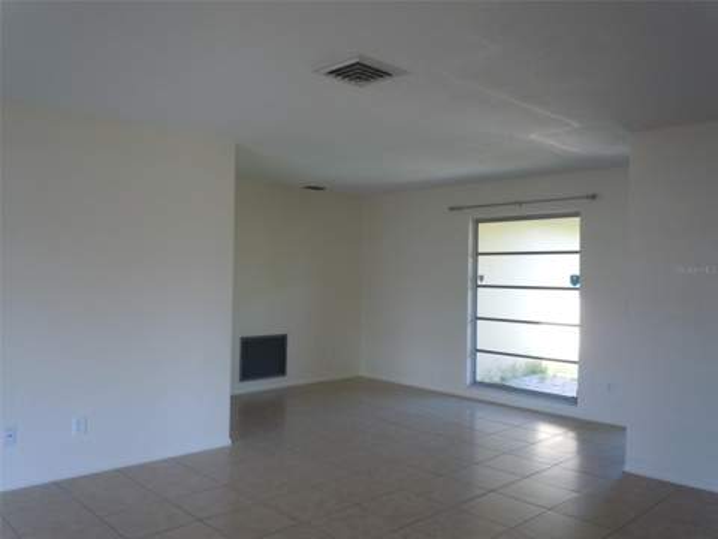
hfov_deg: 63.4
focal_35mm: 28
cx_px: 359
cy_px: 270
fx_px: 581
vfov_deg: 49.7
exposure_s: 1/60
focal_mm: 5
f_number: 3.7
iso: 250
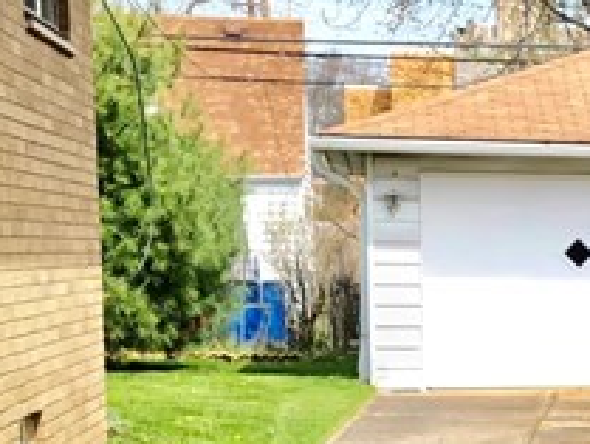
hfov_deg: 12.2
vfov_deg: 10.7
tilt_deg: -6.6
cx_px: 1304
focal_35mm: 137
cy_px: 520
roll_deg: -0.6
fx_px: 2336
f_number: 1.8
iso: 20
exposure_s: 1/277
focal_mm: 3.99
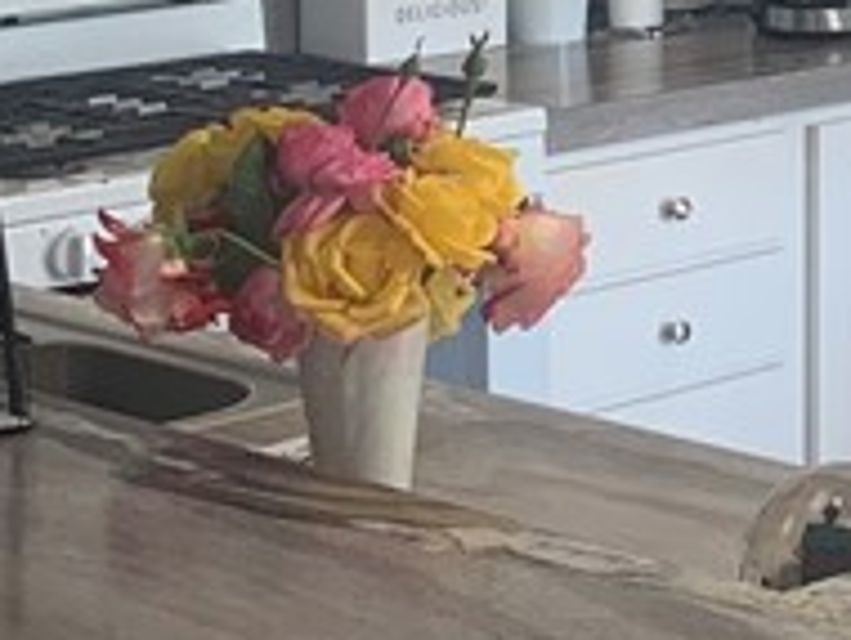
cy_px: -161
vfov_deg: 10.4
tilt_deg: -3.9
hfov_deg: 13.3
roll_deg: -0.1
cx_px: 1285
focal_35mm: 140
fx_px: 3446
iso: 50
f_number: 1.8
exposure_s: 1/60
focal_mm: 4.25
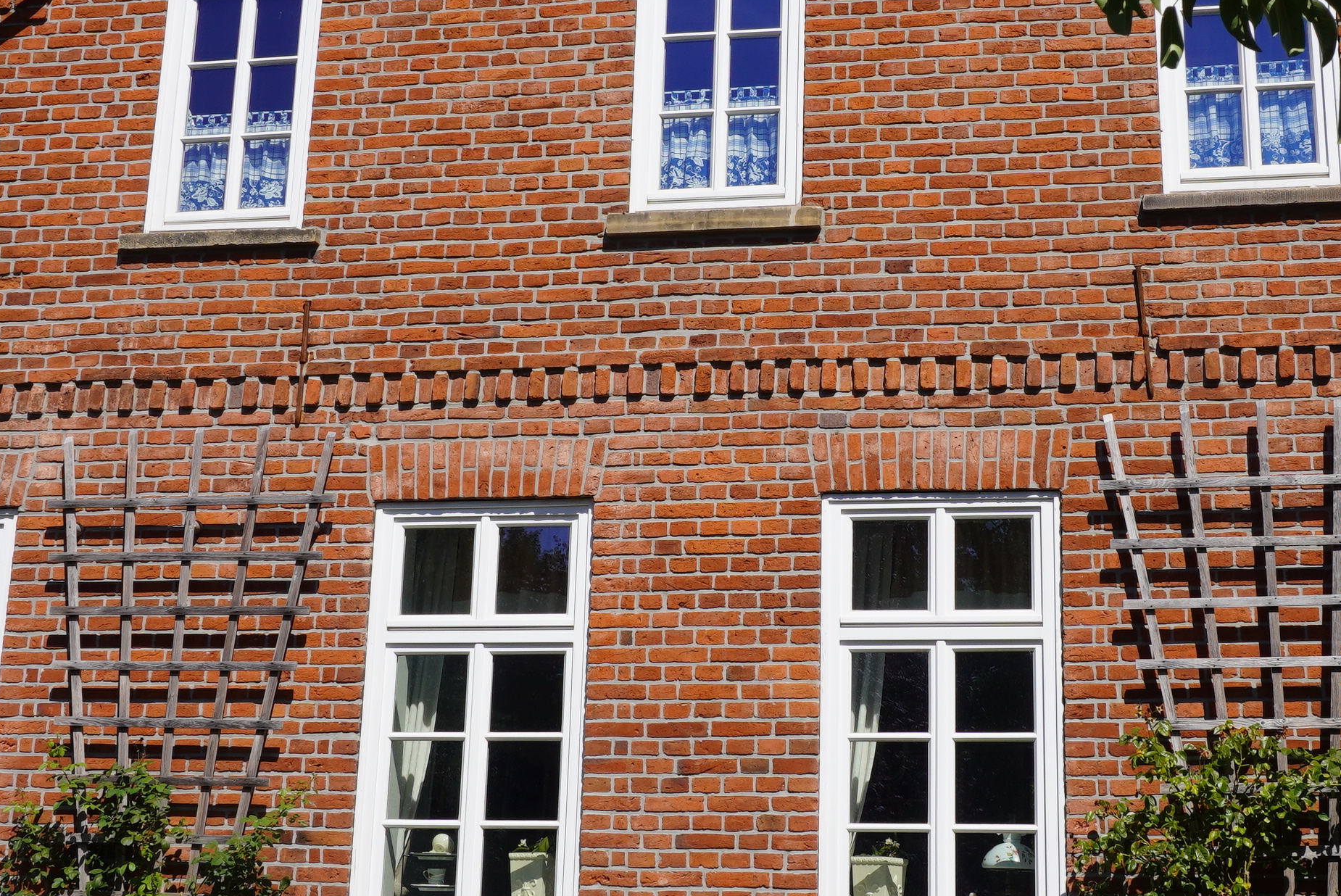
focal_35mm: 55
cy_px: 328
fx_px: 2050
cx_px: 800
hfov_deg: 36.1
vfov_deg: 24.6
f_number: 10
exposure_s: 1/250
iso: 100
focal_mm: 16
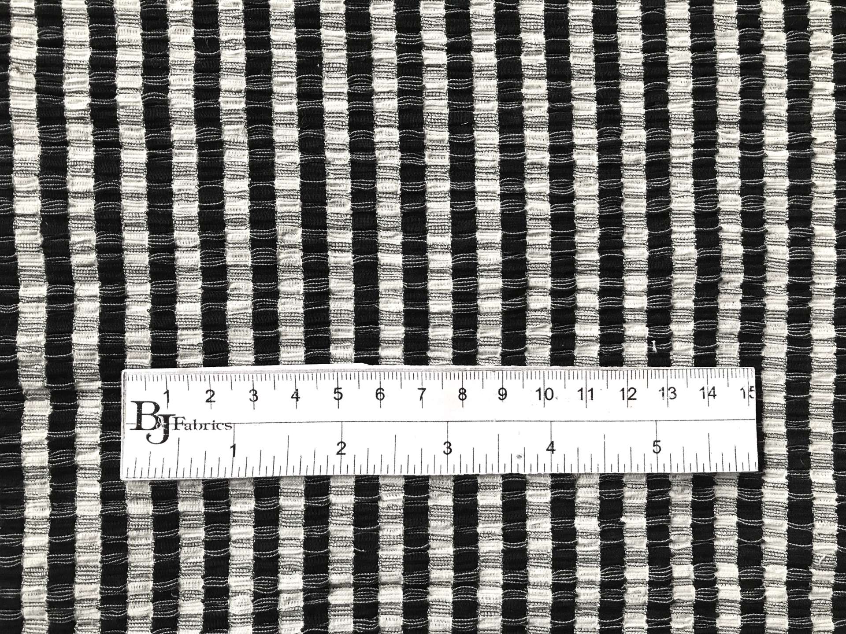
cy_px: 317
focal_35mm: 28
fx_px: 684
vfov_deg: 49.7
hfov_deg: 63.4
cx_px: 423
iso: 40
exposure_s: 1/15
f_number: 1.8
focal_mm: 3.99
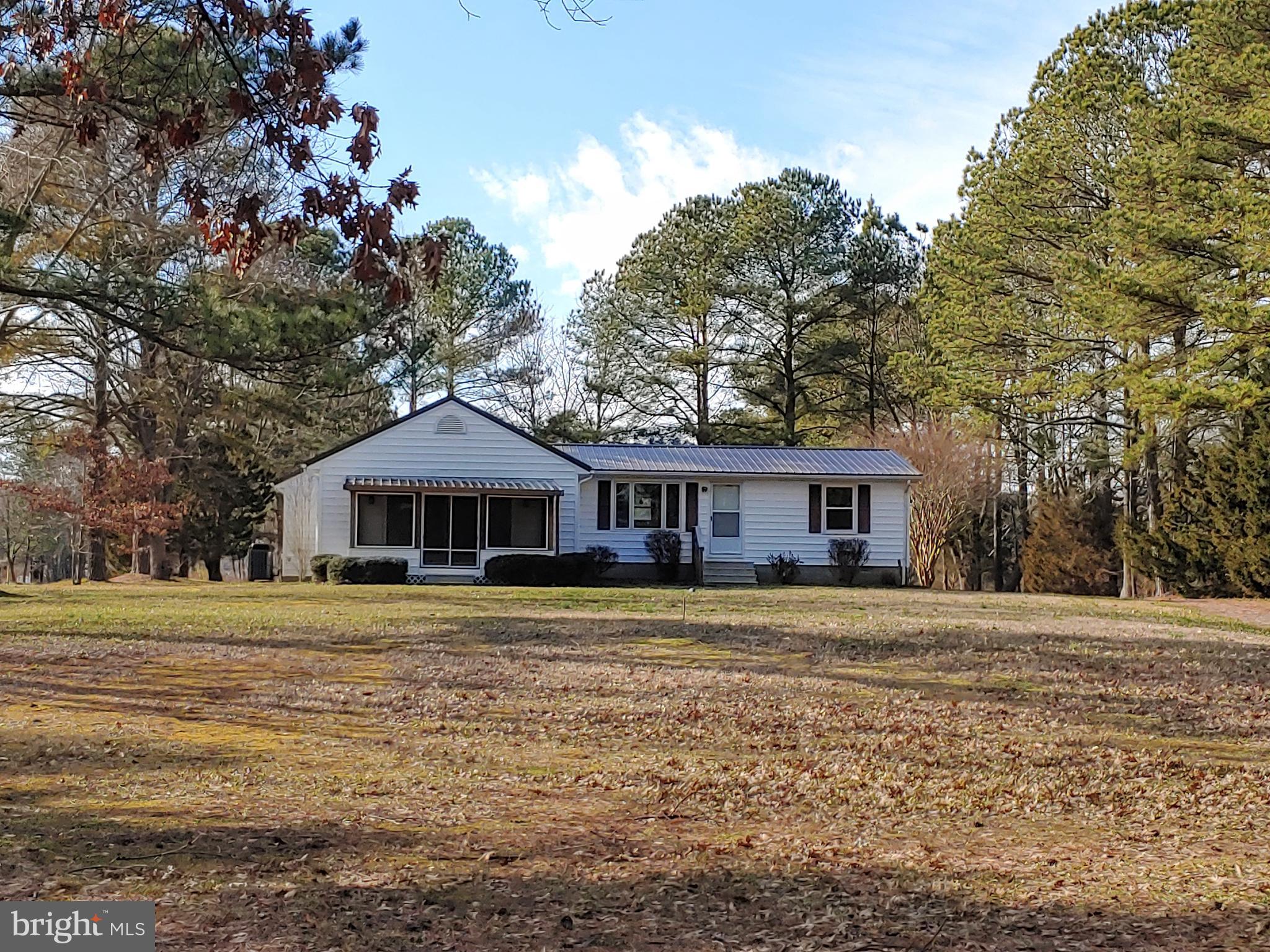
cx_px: 635
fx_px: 2018
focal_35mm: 55
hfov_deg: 34.9
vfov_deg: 26.6
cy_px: 476
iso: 50
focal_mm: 4.23
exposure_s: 1/1818
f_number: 1.5
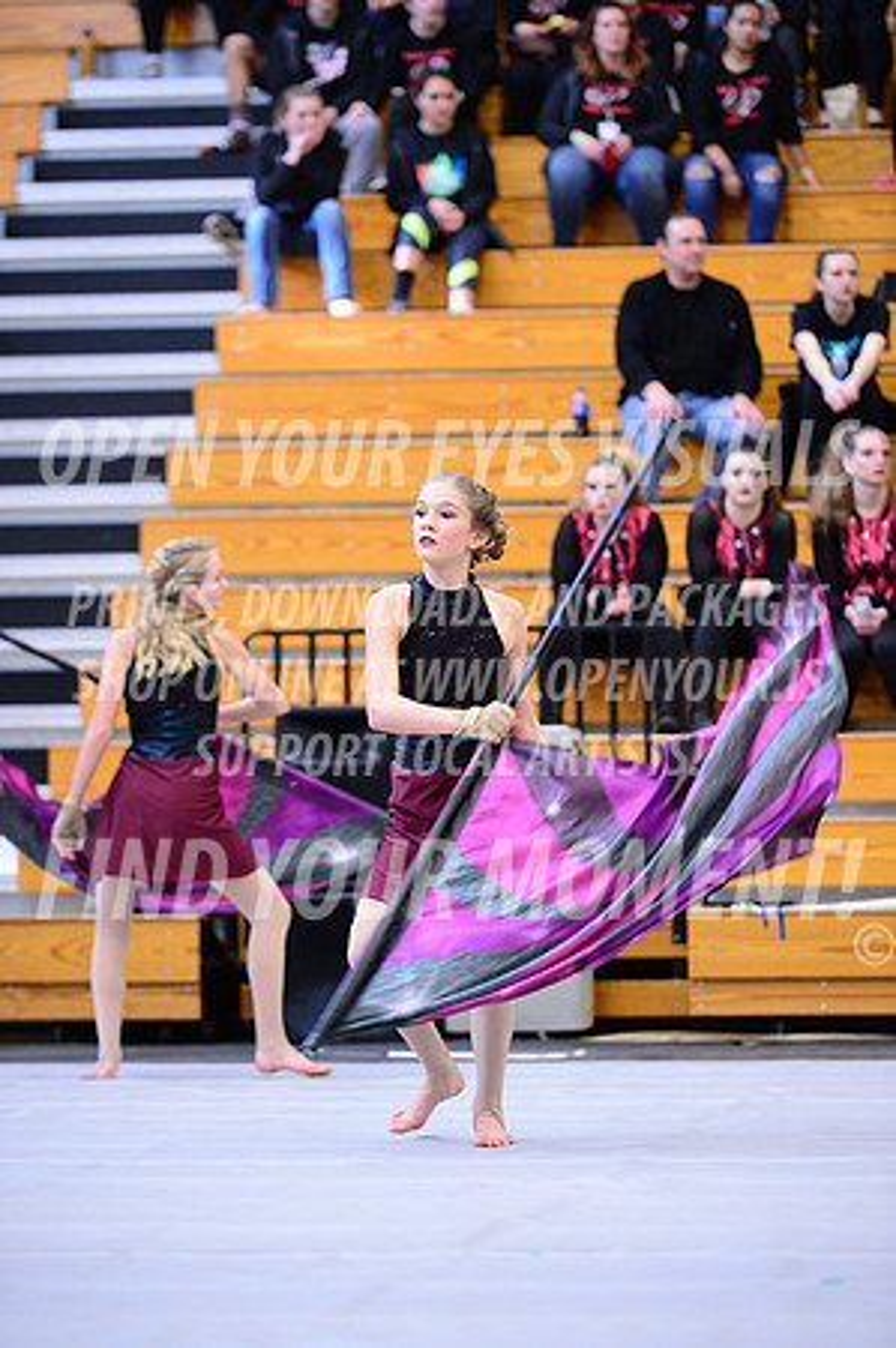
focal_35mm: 175
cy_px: 674
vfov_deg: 11.8
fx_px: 6548
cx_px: 448
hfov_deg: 7.8
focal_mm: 175
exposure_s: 1/320
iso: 6400
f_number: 2.8
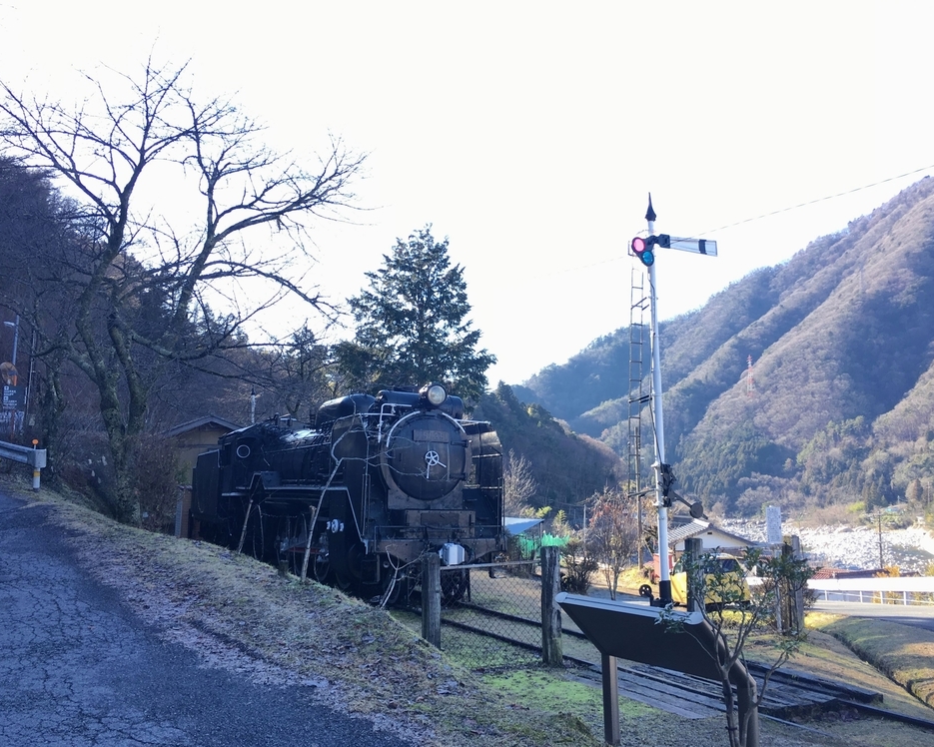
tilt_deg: +9.8
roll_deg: +3.5
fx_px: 857
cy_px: 375
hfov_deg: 57.2
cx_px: 485
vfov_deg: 47.1
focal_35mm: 31
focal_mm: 4.15
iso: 25
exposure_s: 1/169
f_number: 2.2
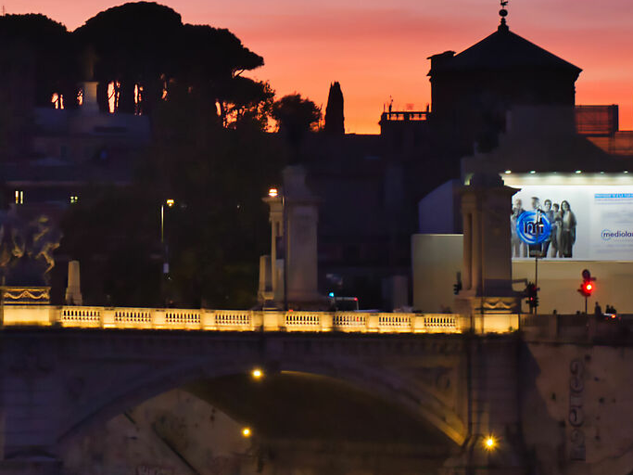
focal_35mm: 169
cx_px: 67
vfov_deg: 8.7
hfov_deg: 11.6
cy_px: -90
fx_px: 3090
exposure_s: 1/100
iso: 1600
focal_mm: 50
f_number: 5.6
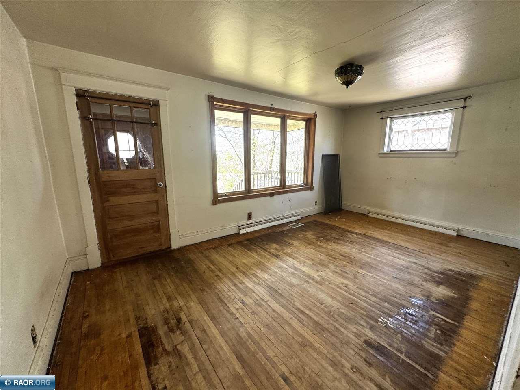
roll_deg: -1.0
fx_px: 210
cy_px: 195
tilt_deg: -11.1
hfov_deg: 102.1
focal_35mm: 14
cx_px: 260
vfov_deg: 85.7
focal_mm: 2.22
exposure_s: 1/99
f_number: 2.2
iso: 80
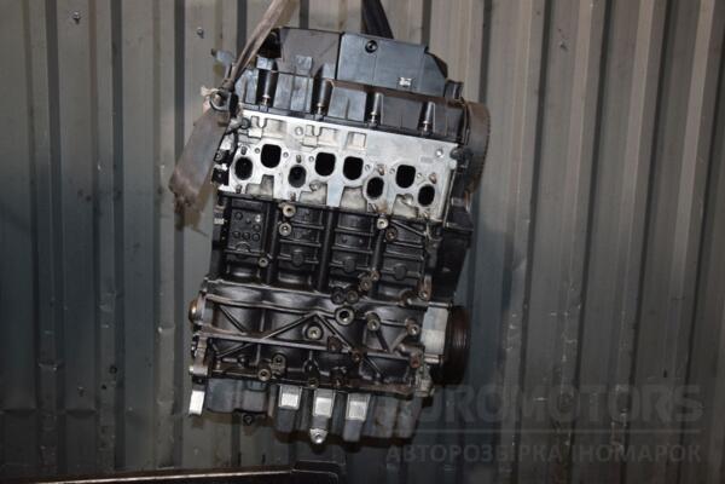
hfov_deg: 51.3
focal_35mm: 38
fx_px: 755
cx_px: 362
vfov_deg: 35.5
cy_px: 242
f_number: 5
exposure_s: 1/60
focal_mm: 25
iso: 800
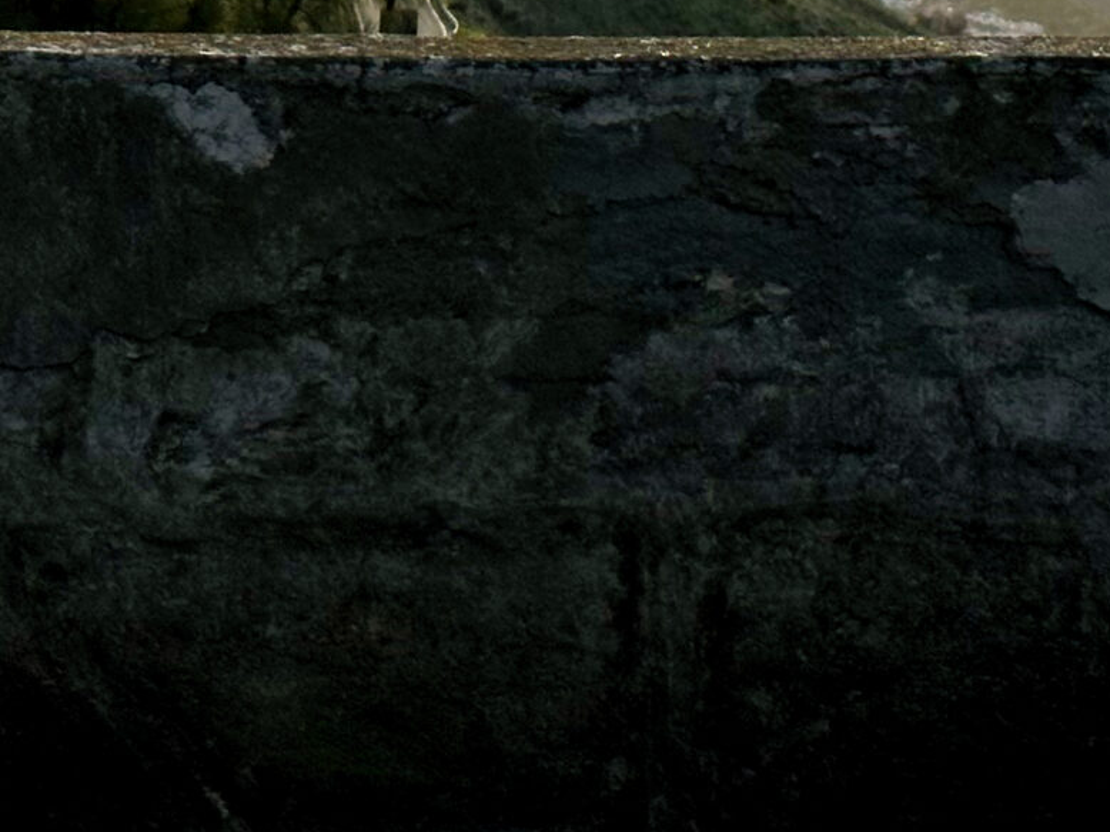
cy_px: -432
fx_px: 5065
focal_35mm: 158
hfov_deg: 12.5
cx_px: 559
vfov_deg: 9.1
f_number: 1.78
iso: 64
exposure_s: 1/5882
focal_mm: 6.86
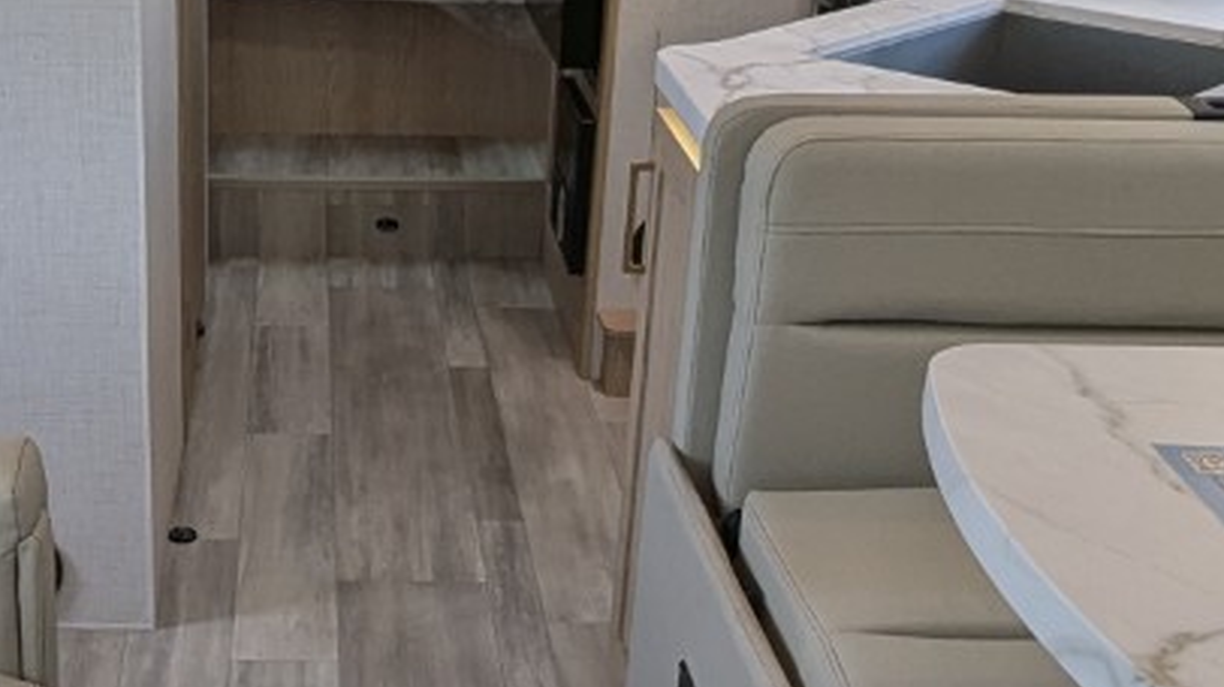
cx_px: 291
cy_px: 485
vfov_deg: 19.9
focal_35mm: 60
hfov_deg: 34.1
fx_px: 1947
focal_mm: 2.35
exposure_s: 1/158
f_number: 2.2
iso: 46
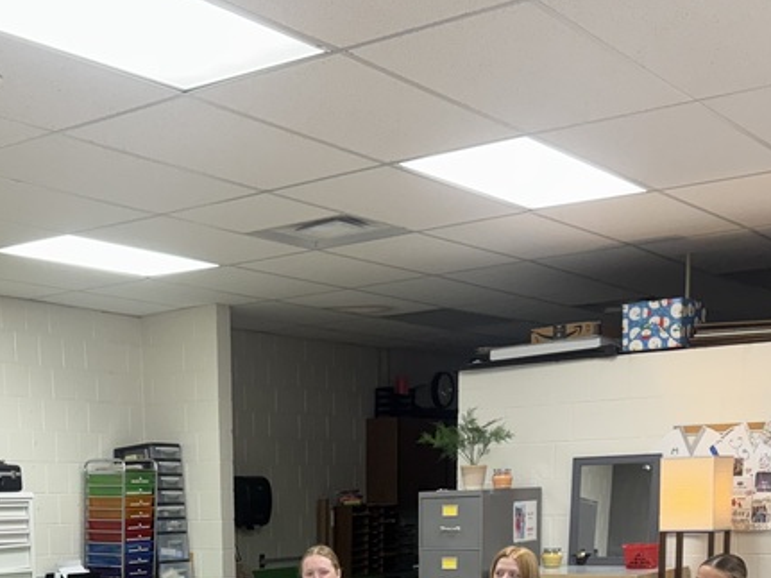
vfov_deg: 23.7
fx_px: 1269
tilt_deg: -8.4
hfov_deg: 33.3
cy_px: 666
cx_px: 218
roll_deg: +1.1
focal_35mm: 57
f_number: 1.78
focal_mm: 6.76
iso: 160
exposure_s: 1/120
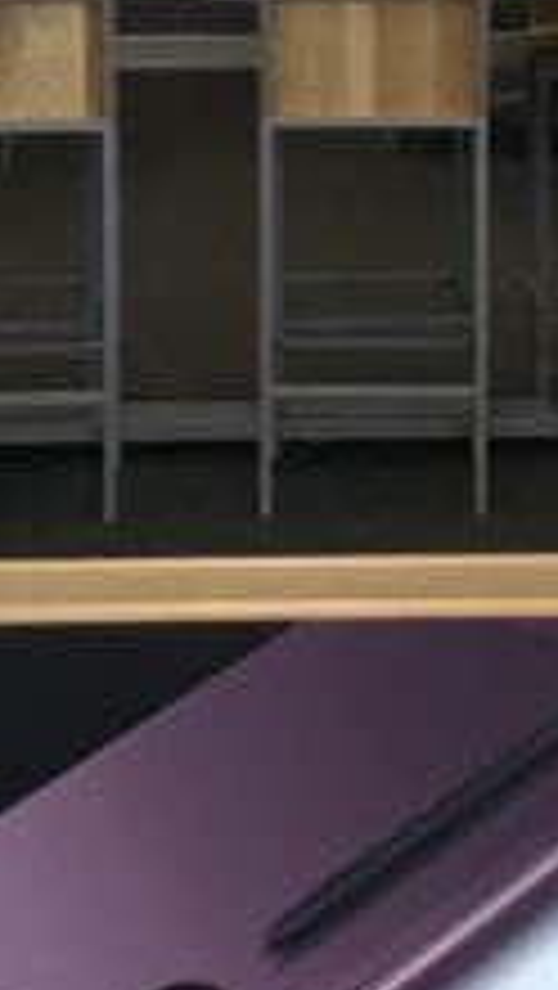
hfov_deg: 7.7
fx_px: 4123
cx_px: 428
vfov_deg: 13.1
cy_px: -351
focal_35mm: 157
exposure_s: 1/30
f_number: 2.4
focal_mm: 3.3
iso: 32
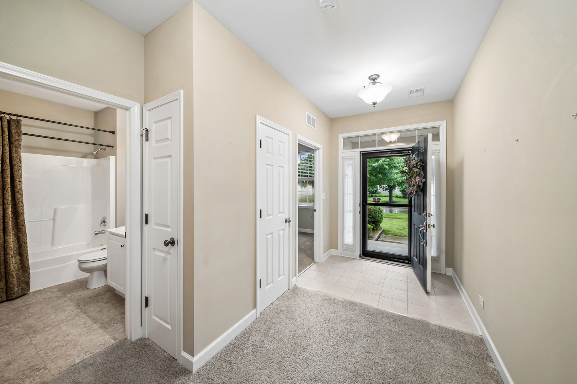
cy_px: 192
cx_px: 288
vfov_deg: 85.4
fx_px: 208
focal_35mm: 13
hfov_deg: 108.4
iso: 400
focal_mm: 13
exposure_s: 1/4
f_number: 8
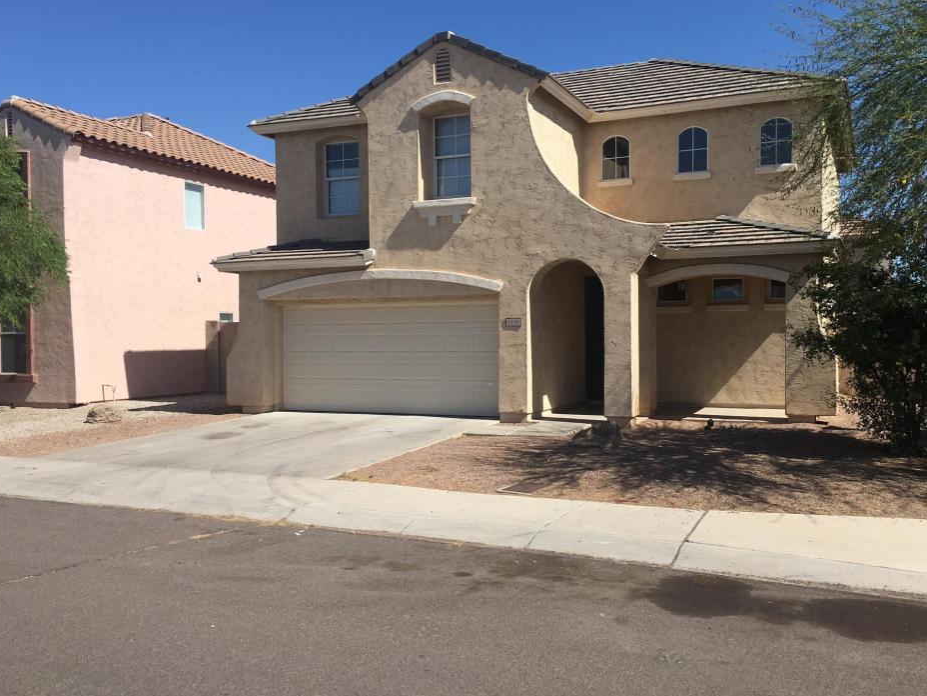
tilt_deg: +0.1
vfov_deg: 44.2
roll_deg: +0.5
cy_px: 351
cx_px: 496
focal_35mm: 32
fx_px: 857
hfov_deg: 56.8
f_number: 2.2
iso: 25
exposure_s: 1/2404
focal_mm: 4.15
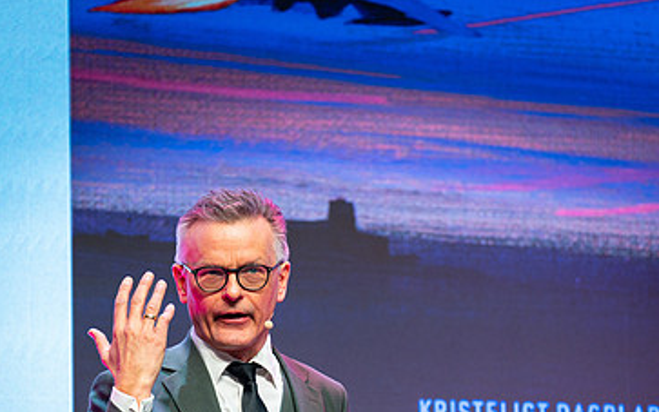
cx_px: 347
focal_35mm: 290
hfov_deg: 7.2
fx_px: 5209
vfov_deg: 4.5
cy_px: 308
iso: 640
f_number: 2.8
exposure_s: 1/160
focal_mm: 178
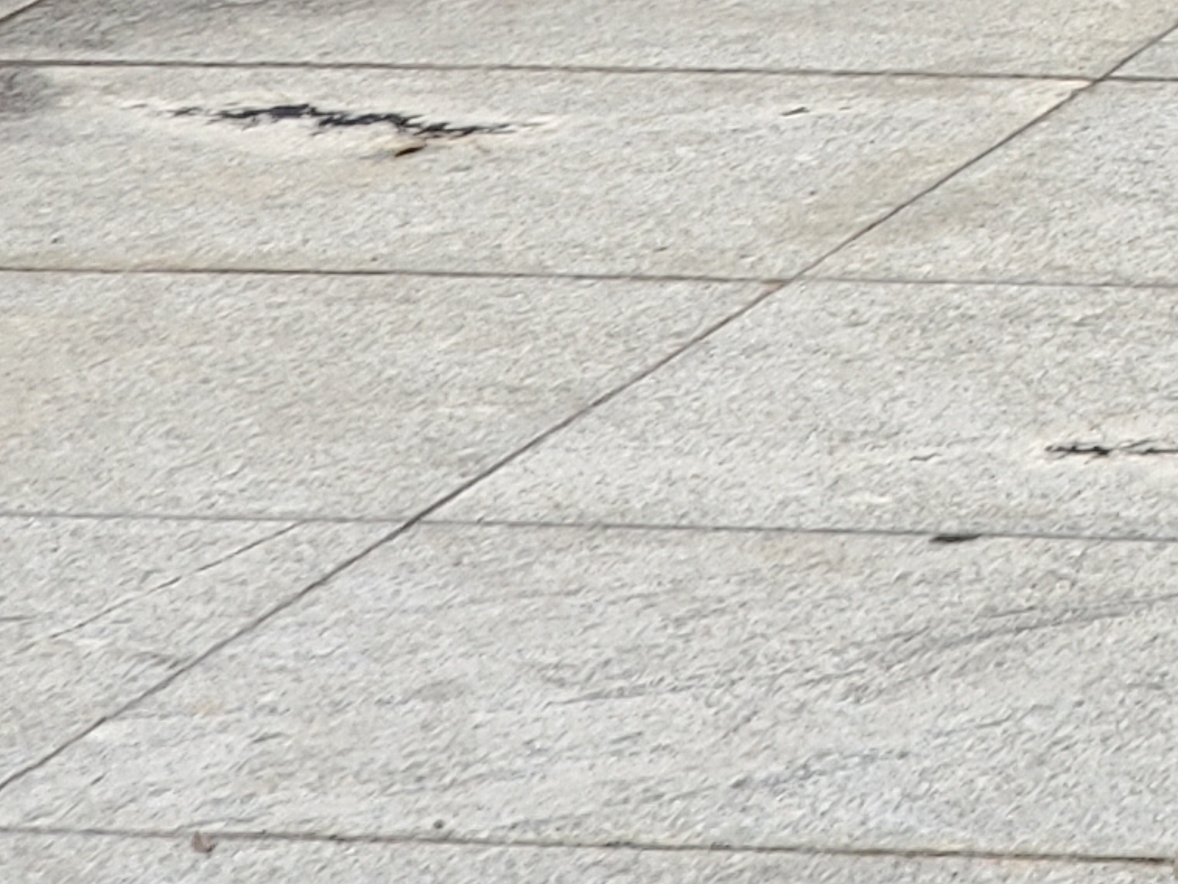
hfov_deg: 6.7
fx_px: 9428
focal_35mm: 277
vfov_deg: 5.2
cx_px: 2936
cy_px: -1368
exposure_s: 1/186
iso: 50
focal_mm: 6
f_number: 2.4
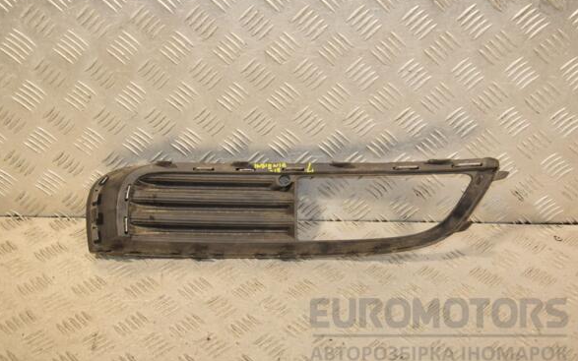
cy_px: 182
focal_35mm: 50
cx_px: 291
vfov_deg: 25.8
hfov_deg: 40.3
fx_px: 788
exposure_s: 1/200
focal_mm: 32
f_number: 6.3
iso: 800
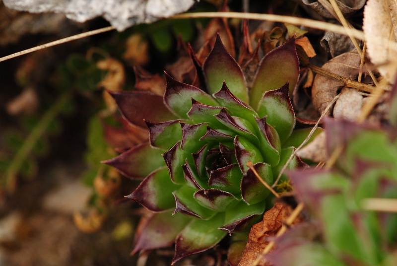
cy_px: 133
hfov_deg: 16.0
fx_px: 1408
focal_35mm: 128
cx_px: 198
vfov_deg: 10.8
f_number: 6.3
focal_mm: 85
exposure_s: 1/125
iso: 400
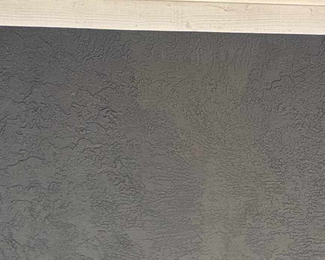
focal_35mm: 64
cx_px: 180
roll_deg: -1.5
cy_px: 378
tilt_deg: -8.1
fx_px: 616
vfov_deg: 20.7
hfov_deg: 29.5
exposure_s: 1/620
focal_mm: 2.22
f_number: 2.2
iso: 64
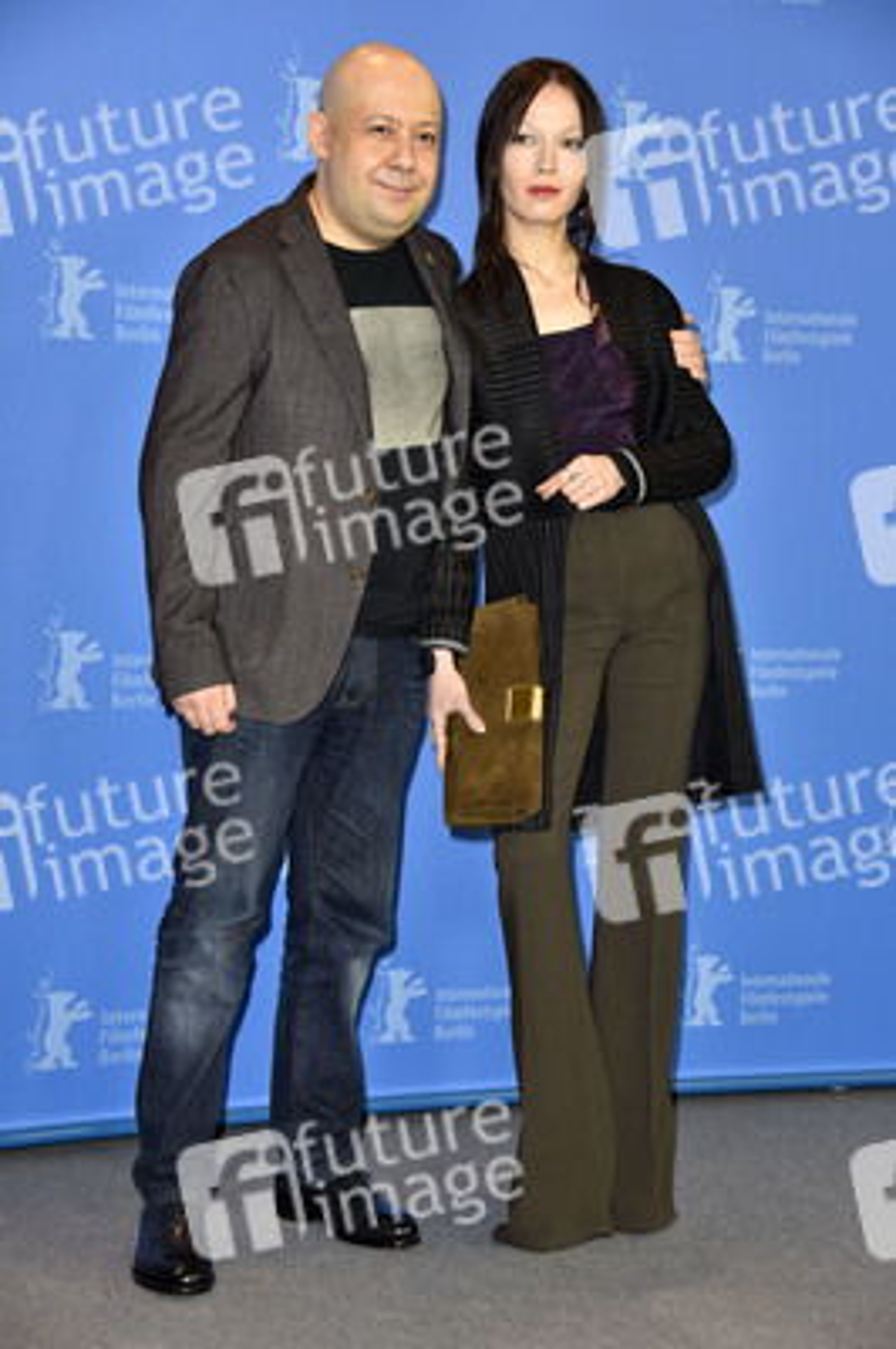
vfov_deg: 26.0
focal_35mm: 78
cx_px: 448
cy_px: 674
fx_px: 2917
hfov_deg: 17.5
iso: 640
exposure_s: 1/125
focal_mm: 78
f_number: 5.6
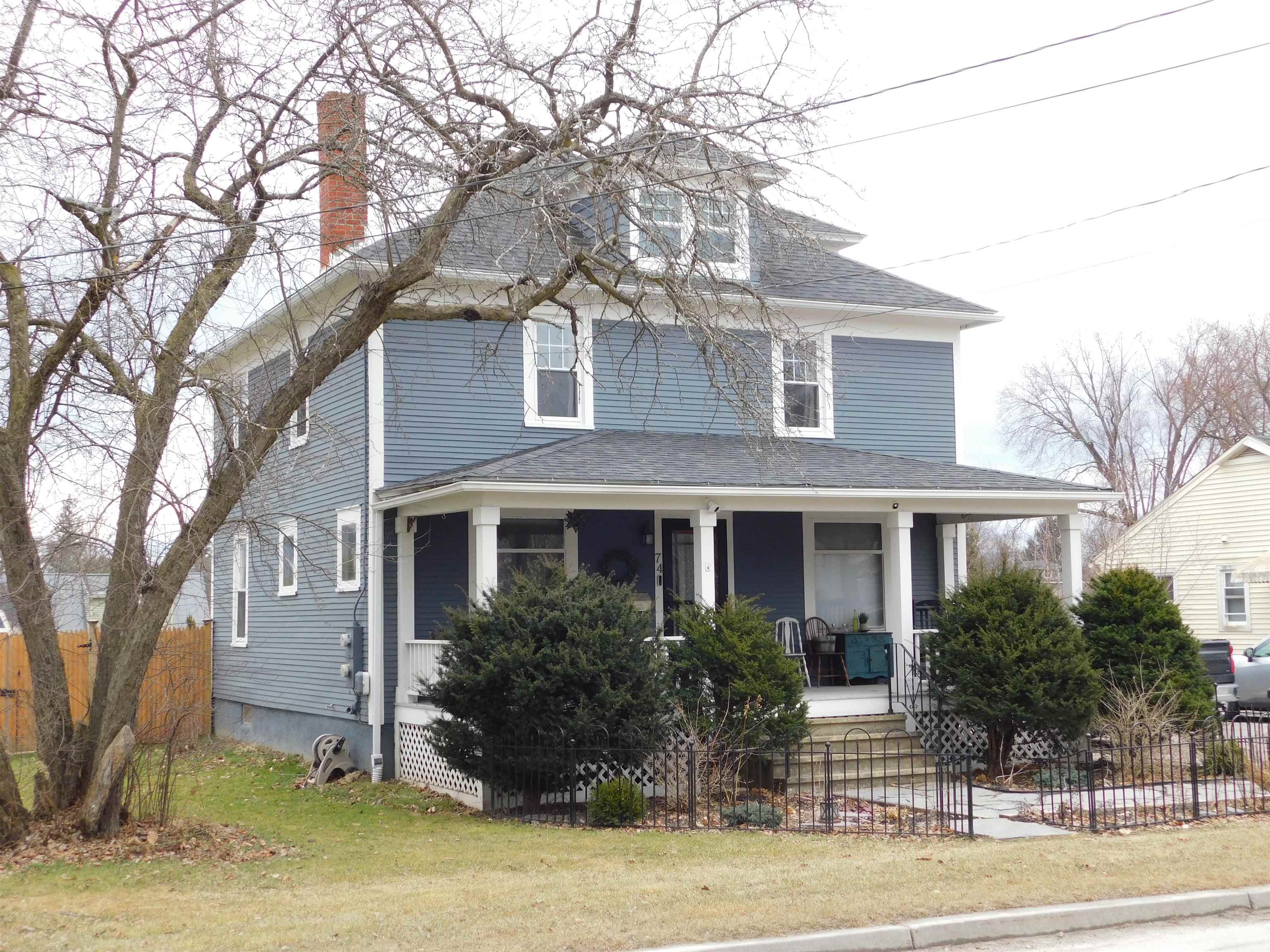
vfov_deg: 32.2
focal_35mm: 45
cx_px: 635
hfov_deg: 42.1
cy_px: 476
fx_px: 1651
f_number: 3.7
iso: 125
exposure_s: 1/200
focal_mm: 8
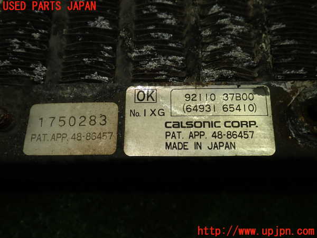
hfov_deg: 49.0
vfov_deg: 37.7
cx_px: 158
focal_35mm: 38
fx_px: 348
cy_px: 119
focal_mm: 6.83
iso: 125
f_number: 3.5
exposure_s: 1/80
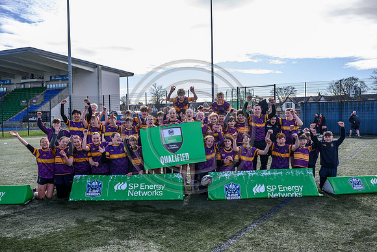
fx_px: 351
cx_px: 188
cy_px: 126
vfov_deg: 39.4
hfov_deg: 56.5
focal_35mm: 34
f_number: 5
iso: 200
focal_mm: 33.5
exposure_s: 1/640
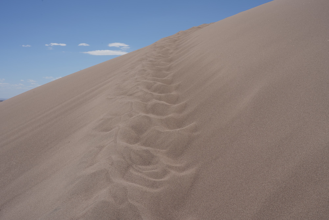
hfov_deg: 48.5
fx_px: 366
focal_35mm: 40
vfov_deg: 33.4
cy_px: 110
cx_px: 164
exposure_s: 1/160
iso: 80
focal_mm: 40
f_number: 14
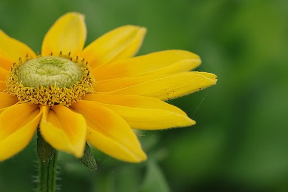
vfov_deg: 10.8
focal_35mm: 127
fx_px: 1016
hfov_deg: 16.1
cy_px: 96
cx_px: 144
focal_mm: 85
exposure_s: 1/200
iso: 200
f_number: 4
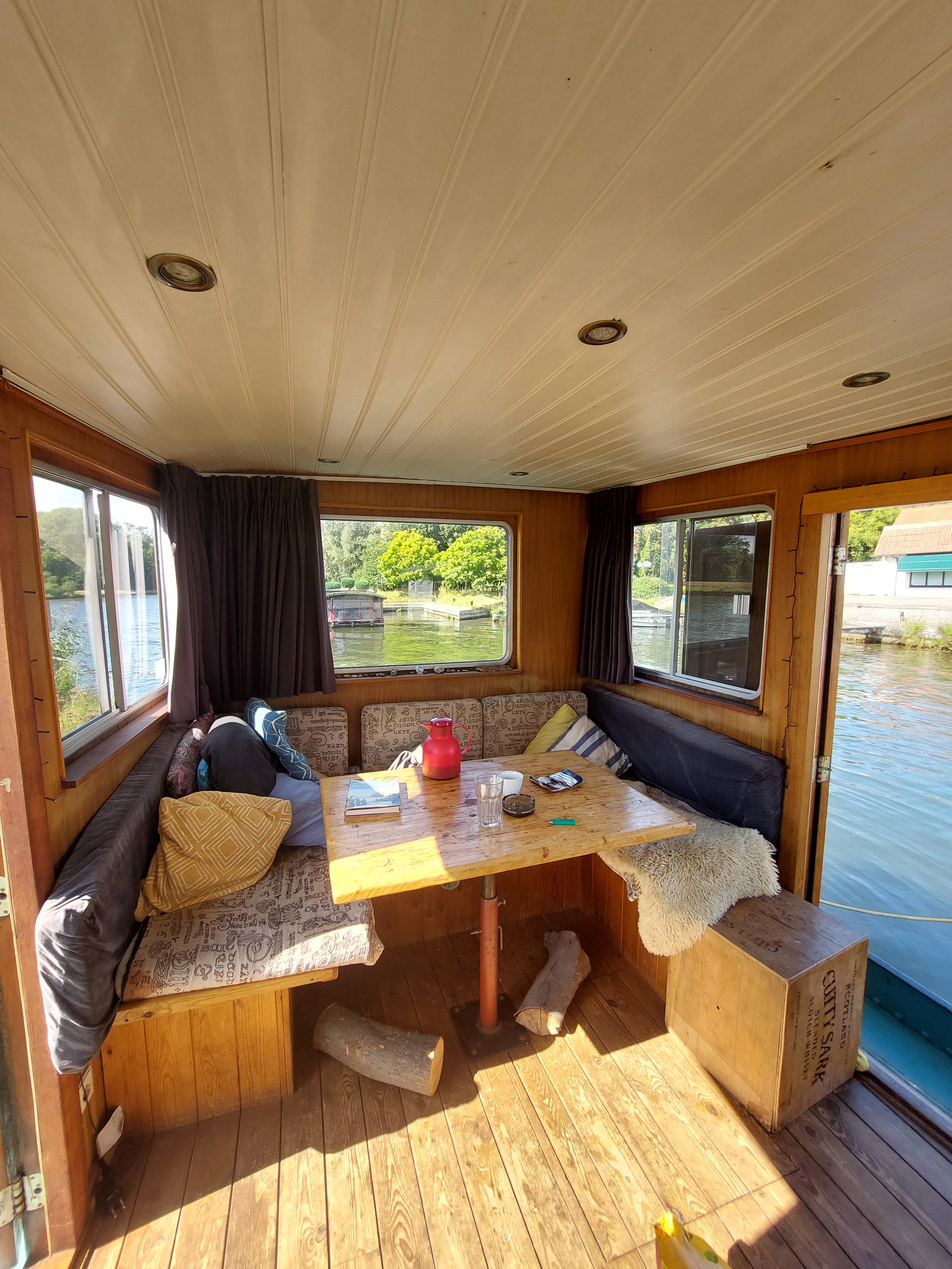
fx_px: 477
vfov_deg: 106.2
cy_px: 634
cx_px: 476
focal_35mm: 13
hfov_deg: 89.9
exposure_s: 1/197
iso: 50
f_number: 2.2
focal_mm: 1.74
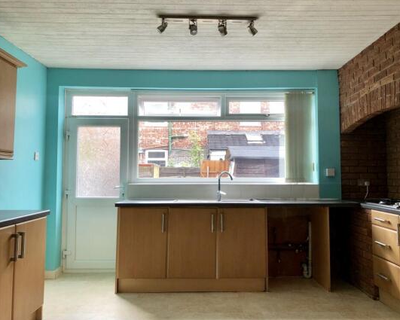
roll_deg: -0.8
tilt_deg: +2.1
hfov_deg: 58.7
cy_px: 162
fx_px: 355
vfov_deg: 48.5
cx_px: 212
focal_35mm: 30
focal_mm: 3.99
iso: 25
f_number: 1.8
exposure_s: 1/60
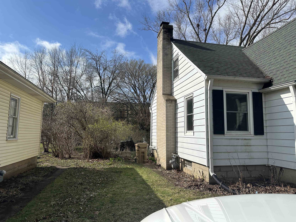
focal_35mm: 24
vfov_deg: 56.8
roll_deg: -0.7
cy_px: 111
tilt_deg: +7.5
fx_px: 205
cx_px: 148
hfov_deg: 71.6
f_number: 1.78
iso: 80
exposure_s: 1/6623
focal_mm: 6.86
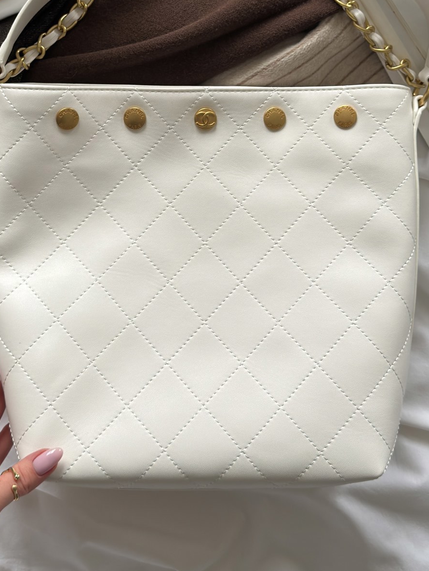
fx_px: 975
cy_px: 146
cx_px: 189
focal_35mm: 59
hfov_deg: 24.8
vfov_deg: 32.1
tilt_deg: -87.4
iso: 100
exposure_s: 1/94
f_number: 1.78
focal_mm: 6.76
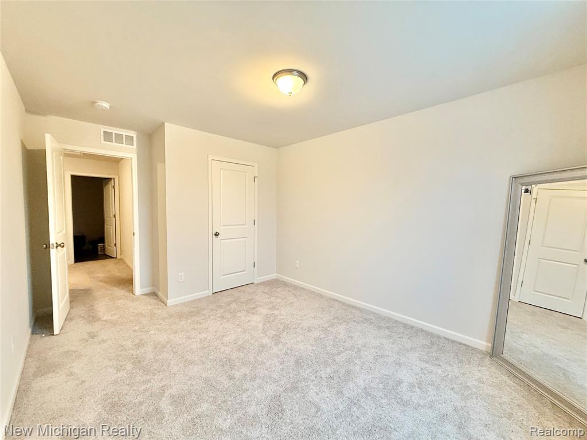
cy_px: 220
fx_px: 237
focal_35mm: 14
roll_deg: -0.5
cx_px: 294
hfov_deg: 102.1
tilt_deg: -2.4
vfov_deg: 85.7
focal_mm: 2.22
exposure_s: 1/60
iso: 400
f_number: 2.2
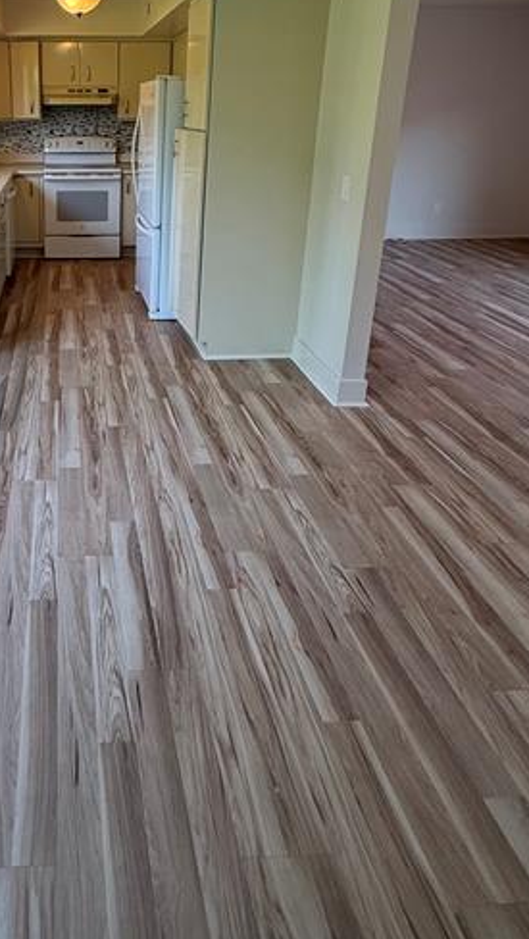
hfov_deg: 44.6
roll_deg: +0.3
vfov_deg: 72.9
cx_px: 83
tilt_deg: -15.8
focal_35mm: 24
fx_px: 598
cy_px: 281
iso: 125
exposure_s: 1/120
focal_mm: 2.22
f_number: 2.2
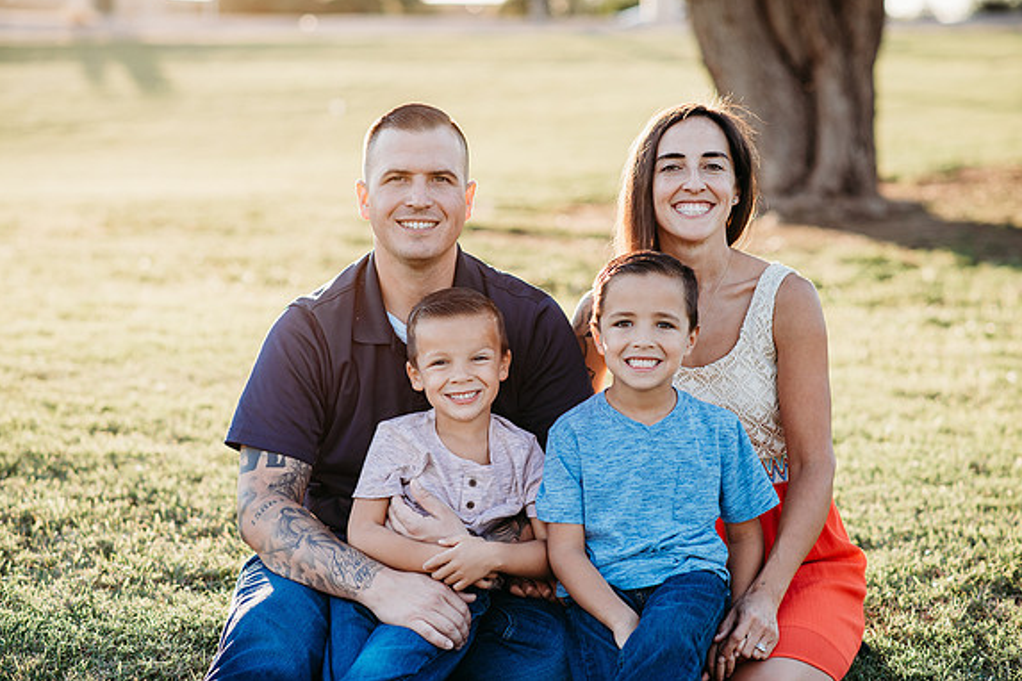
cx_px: 512
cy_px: 338
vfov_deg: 15.9
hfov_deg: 23.6
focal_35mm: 86
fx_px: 2441
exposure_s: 1/400
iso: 160
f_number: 2.8
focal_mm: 85
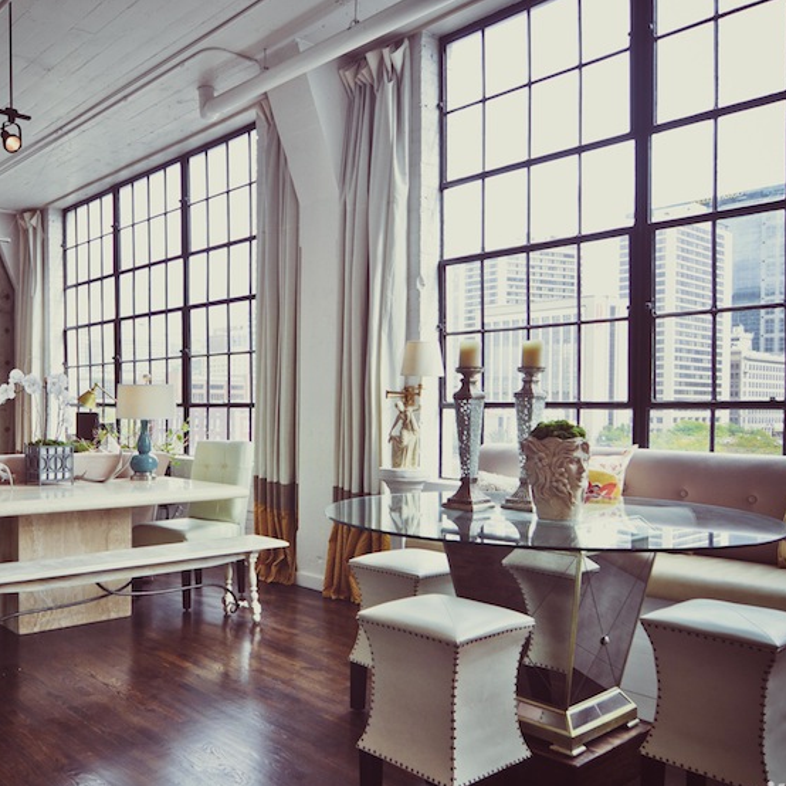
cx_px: 274
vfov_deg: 55.6
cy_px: 423
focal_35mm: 29
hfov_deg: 54.7
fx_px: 745
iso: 100
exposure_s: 1/60
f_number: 5.6
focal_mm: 14
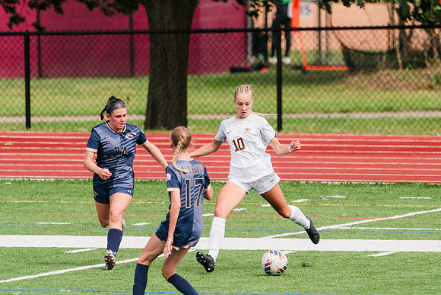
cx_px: 220
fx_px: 9399
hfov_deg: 2.7
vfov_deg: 1.8
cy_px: 140
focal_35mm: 767
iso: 640
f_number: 6.3
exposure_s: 1/1600
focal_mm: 600
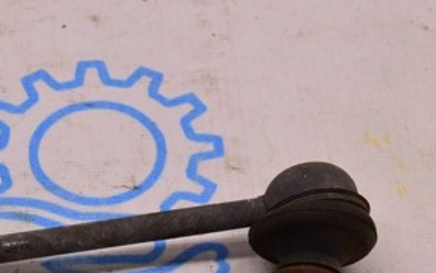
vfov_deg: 9.6
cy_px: 236
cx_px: 153
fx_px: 1618
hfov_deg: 15.3
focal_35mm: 136
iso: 1600
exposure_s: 1/125
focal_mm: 40
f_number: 8
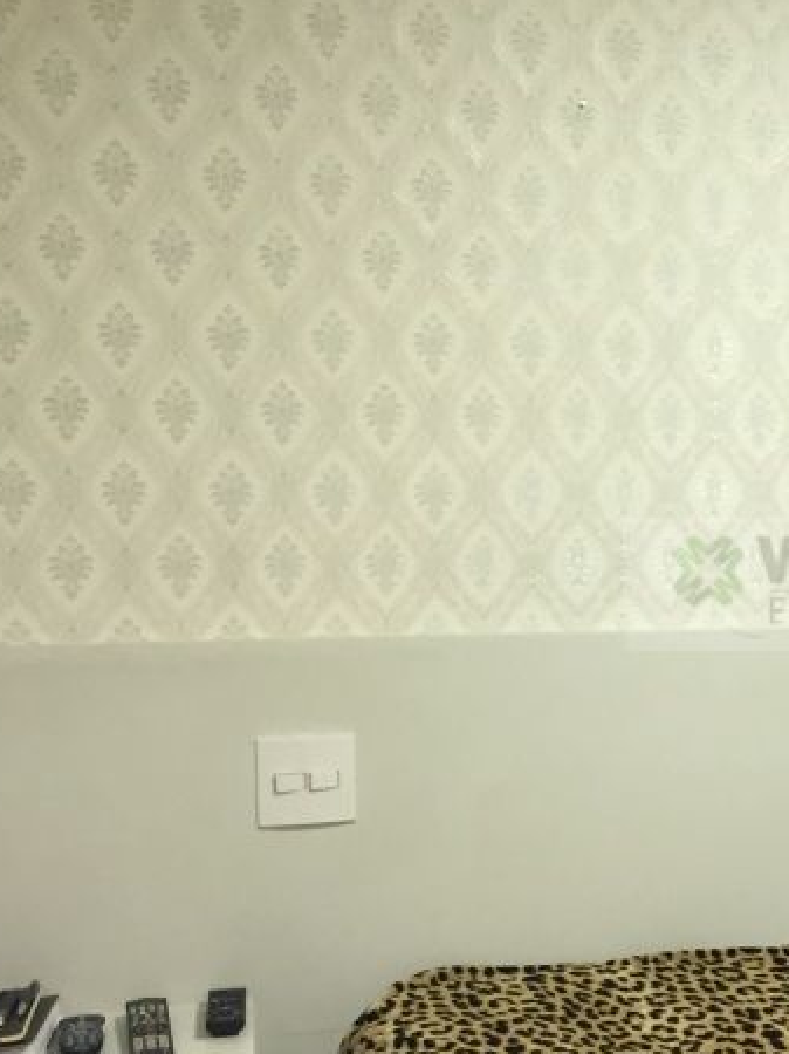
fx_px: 2008
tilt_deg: -6.5
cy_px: 586
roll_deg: -1.3
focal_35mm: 66
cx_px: 976
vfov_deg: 29.4
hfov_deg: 20.6
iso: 80
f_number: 2.2
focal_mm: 4.15
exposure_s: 1/30
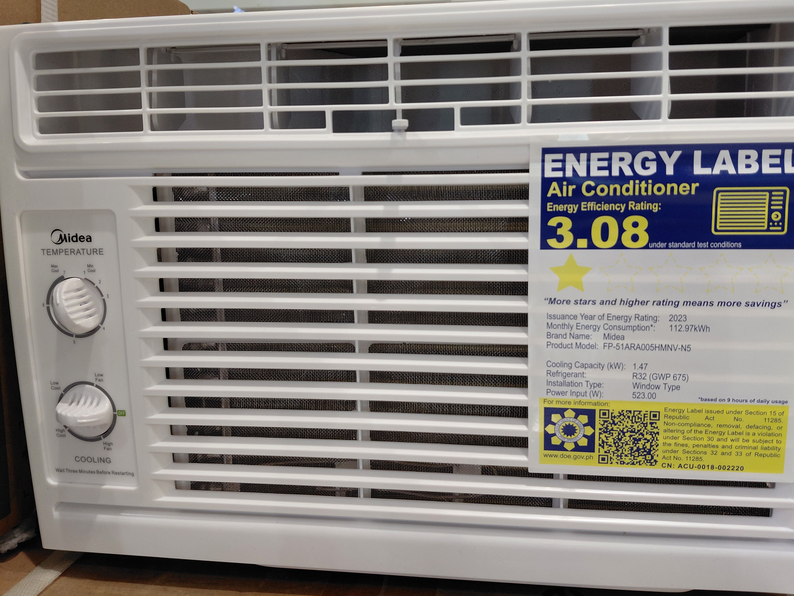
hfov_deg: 60.0
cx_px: 390
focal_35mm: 30
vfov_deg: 46.7
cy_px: 264
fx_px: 688
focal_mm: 4.69
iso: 125
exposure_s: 1/60
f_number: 1.8
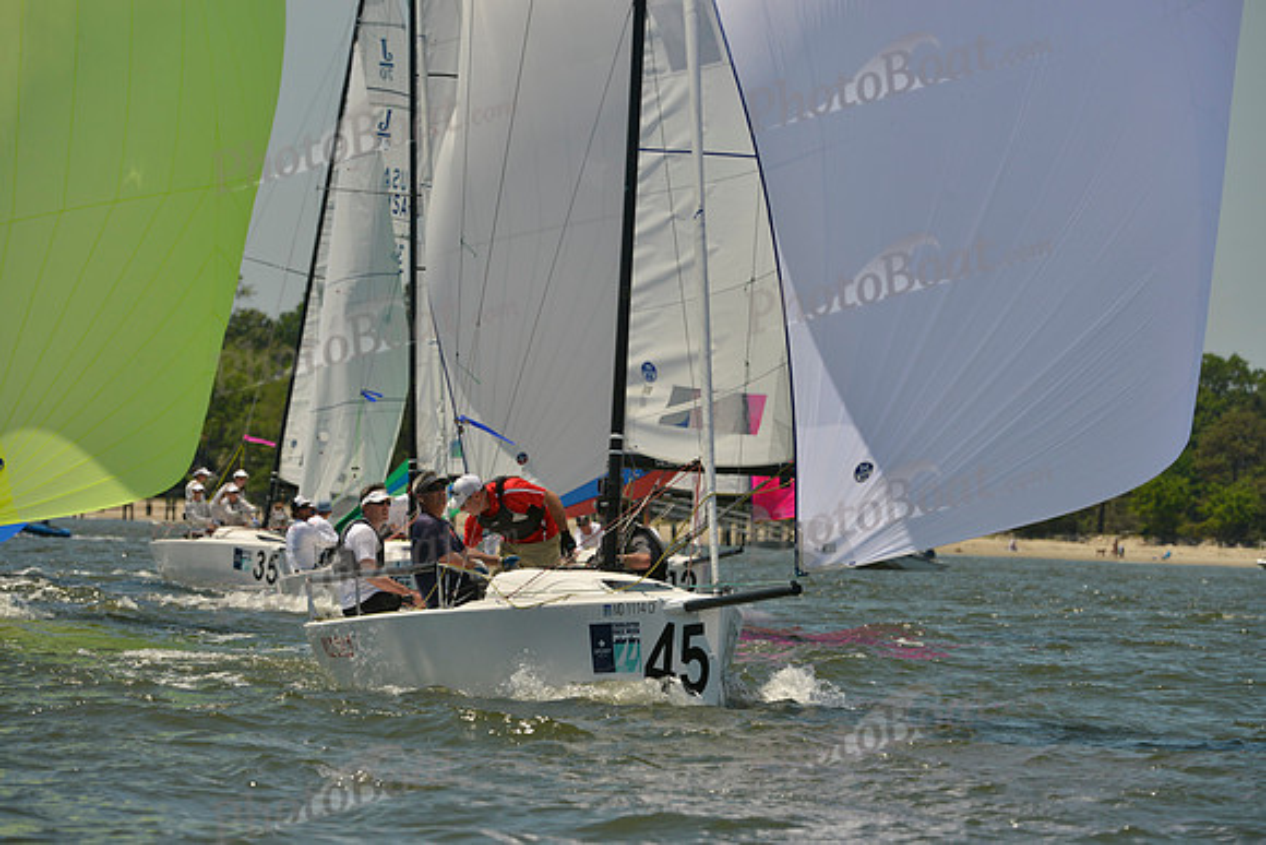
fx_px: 10200
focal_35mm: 290
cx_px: 633
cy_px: 422
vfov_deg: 4.7
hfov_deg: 7.1
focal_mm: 290
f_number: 9
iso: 280
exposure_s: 1/1600
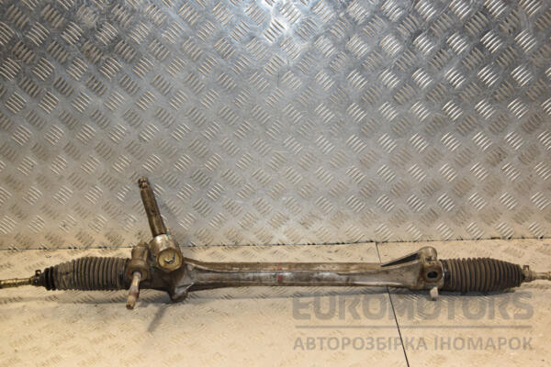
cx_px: 276
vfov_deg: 29.9
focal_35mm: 45
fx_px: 689
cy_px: 184
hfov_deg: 43.6
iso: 800
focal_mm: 30
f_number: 6.3
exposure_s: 1/200
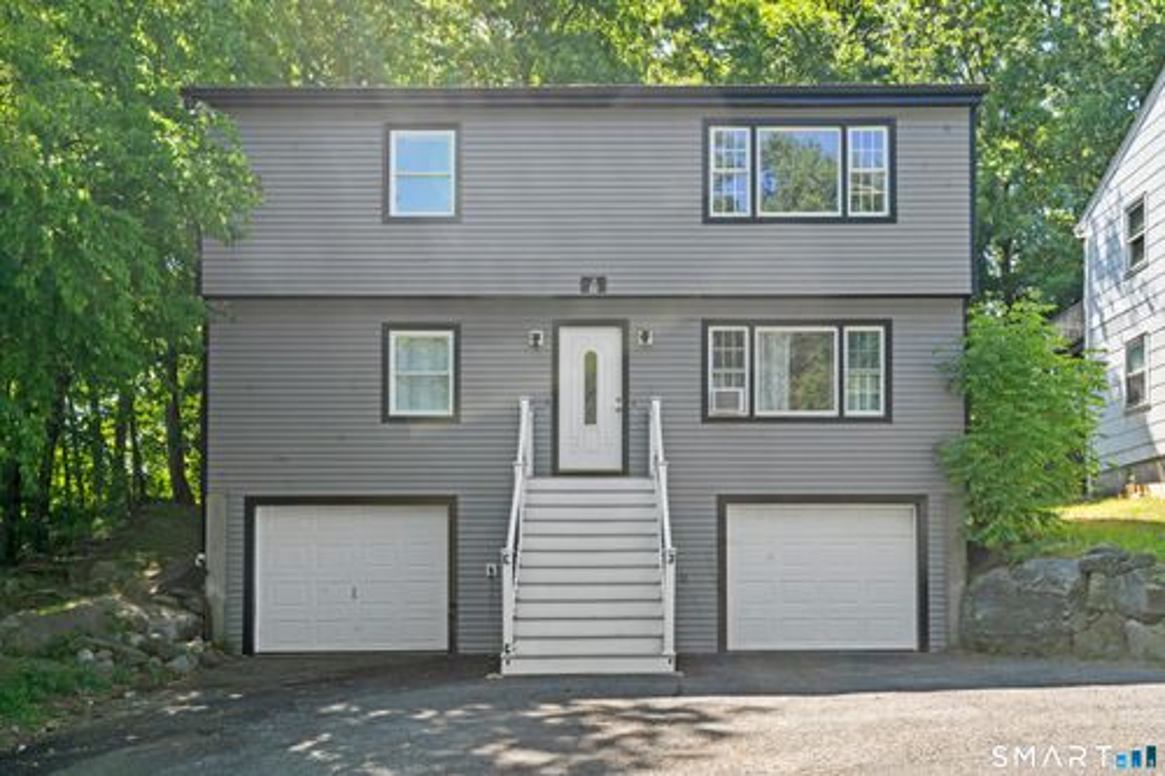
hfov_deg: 54.5
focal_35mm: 35
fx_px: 1132
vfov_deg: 37.8
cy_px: 388
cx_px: 582
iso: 100
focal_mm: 35
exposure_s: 1/5
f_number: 13
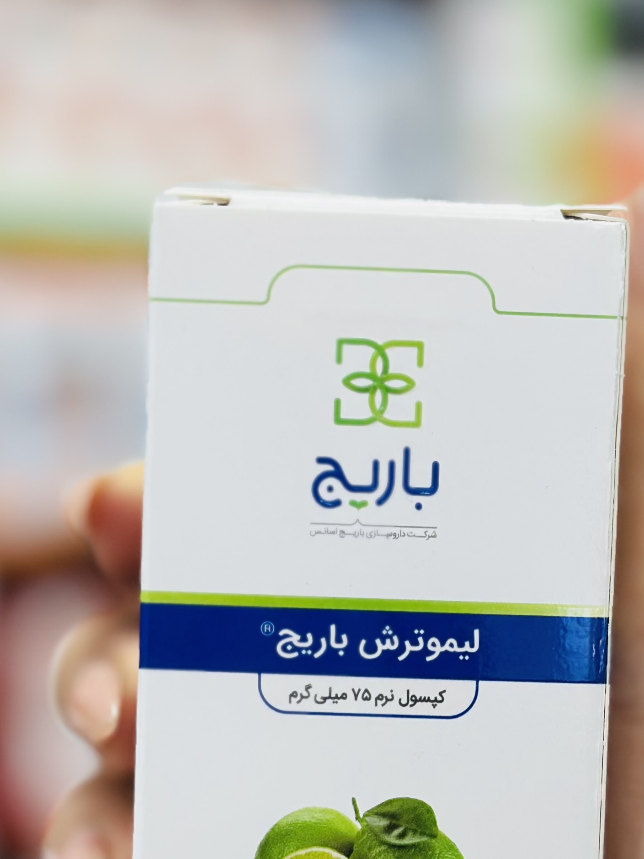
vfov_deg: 18.9
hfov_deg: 14.4
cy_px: 661
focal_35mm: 103
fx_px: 2555
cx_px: 389
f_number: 1.78
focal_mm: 6.86
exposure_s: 1/100
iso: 100
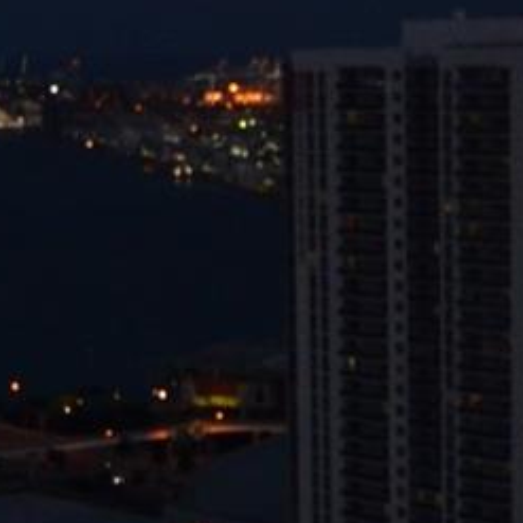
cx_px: 212
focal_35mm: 165
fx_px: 2820
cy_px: 389
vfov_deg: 10.6
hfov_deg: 10.6
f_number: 5.6
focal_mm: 20
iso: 800
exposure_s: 1/60
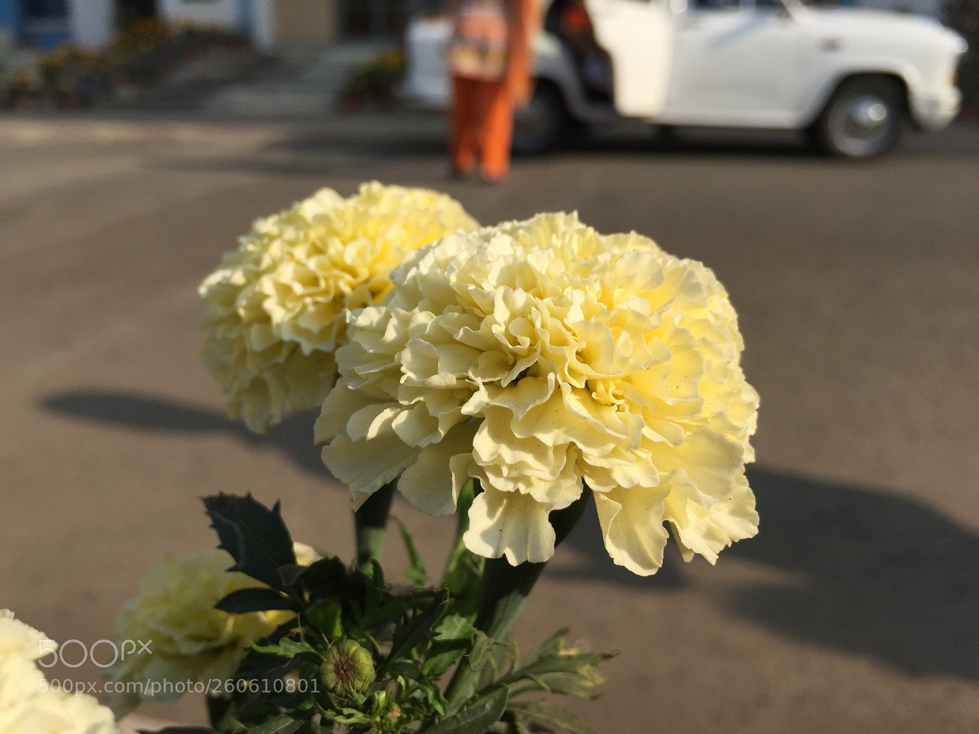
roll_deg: -1.2
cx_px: 490
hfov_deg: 61.7
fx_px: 820
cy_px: 367
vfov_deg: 48.2
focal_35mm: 29
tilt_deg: -18.7
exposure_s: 1/2326
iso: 32
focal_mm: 4.15
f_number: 2.2
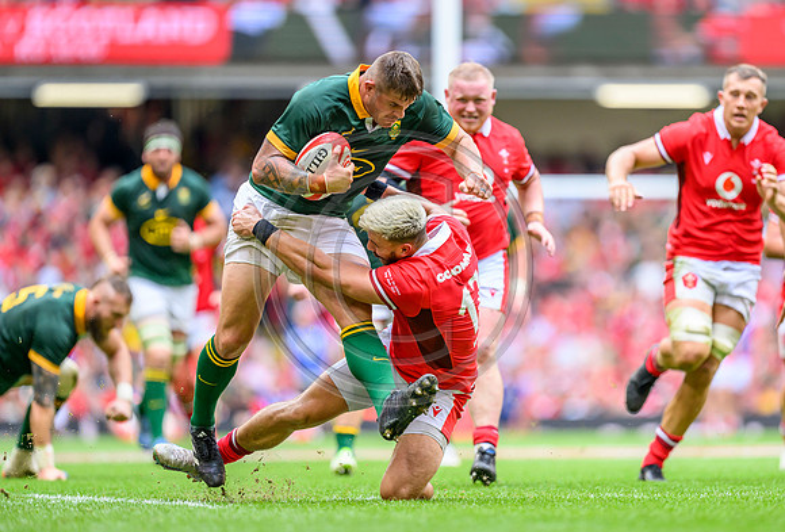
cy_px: 266
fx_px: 10158
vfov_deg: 3.0
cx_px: 453
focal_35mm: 464
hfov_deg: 4.4
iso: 1250
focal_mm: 400
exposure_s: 1/1600
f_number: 3.2
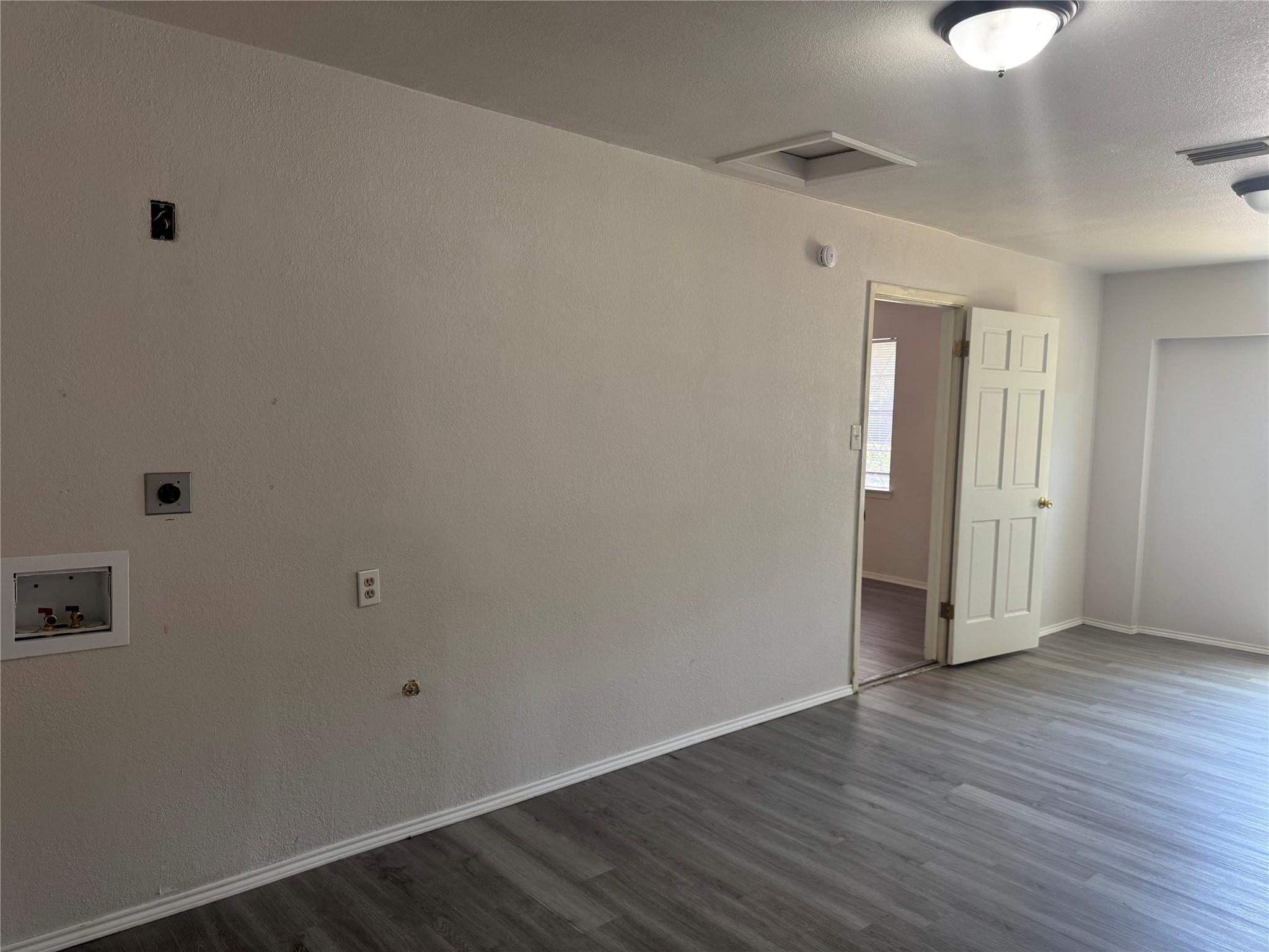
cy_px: 476
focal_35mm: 24
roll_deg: -1.2
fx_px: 880
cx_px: 634
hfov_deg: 71.6
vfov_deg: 56.8
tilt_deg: -6.2
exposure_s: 1/120
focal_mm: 6.76
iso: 200
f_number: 1.78
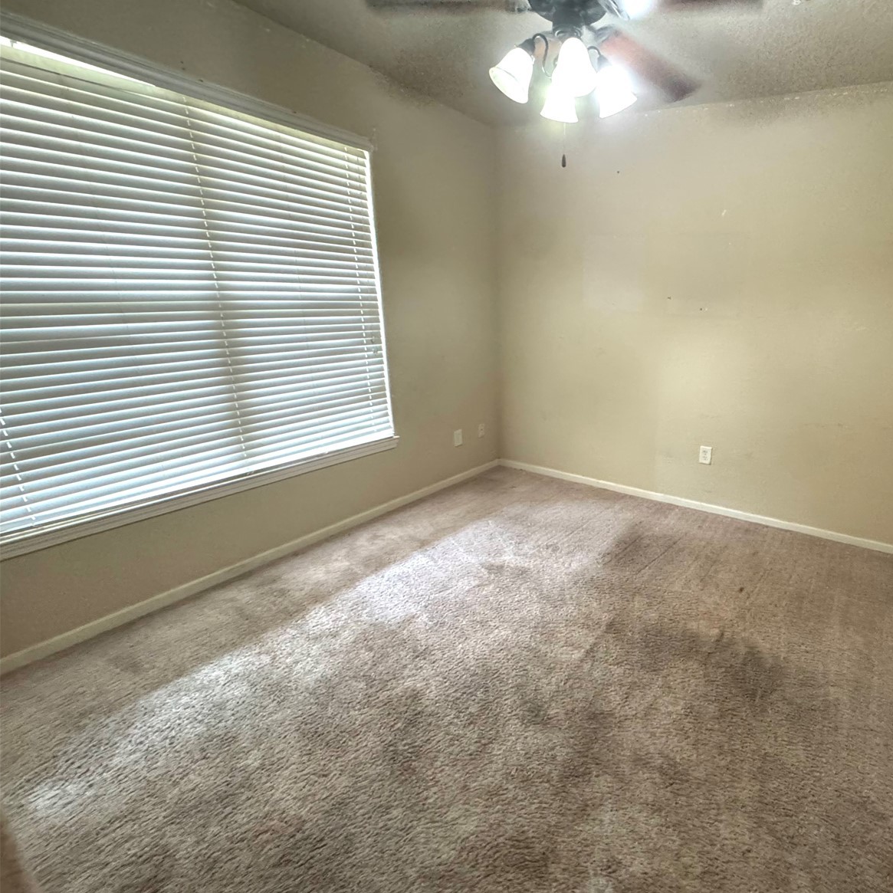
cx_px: 612
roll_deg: -1.2
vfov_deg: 84.0
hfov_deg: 80.5
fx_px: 496
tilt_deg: -17.3
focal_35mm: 17
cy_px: 448
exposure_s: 1/60
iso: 640
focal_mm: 2.22
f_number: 2.2
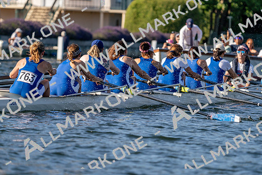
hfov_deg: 6.3
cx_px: 127
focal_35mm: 326
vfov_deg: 4.2
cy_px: 81
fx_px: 2373
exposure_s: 1/1600
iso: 320
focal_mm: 289
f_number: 5.6
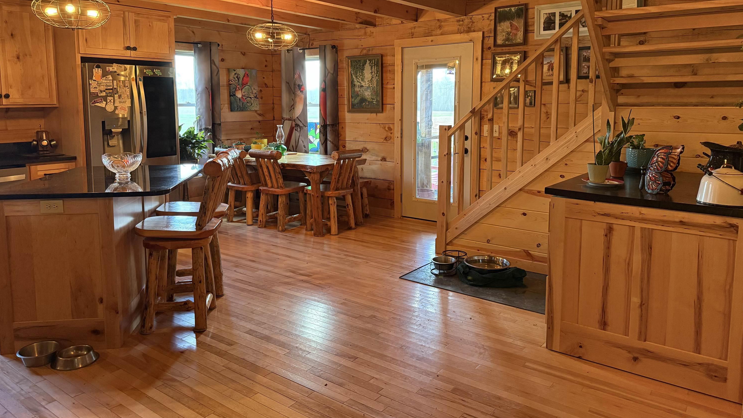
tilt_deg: -6.0
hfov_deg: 69.9
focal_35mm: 27
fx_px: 532
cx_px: 363
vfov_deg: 42.5
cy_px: 153
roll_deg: -0.3
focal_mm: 6.76
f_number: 1.78
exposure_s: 1/60
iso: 640
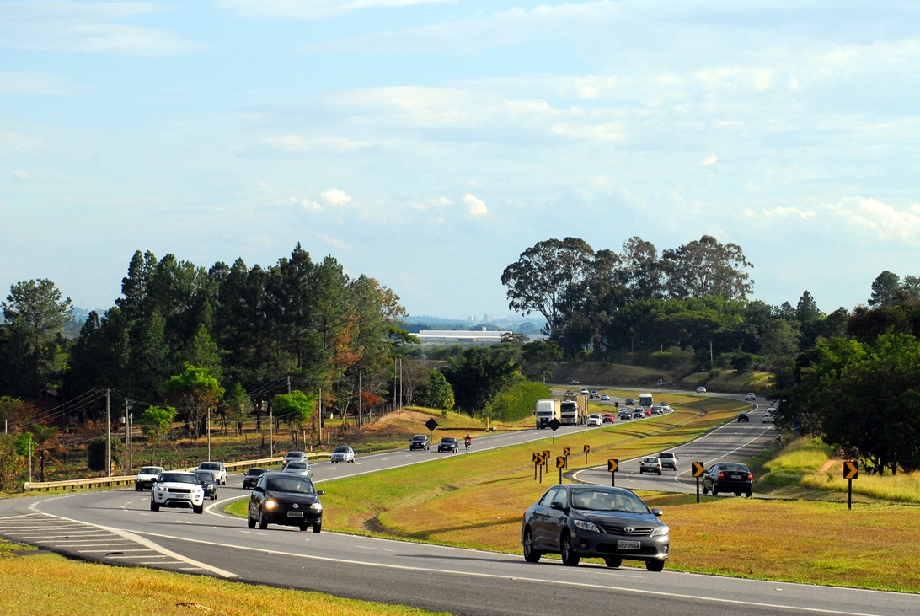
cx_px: 462
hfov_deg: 14.3
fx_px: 3672
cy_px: 309
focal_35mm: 144
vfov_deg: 9.6
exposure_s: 1/800
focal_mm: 95
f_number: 11
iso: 800
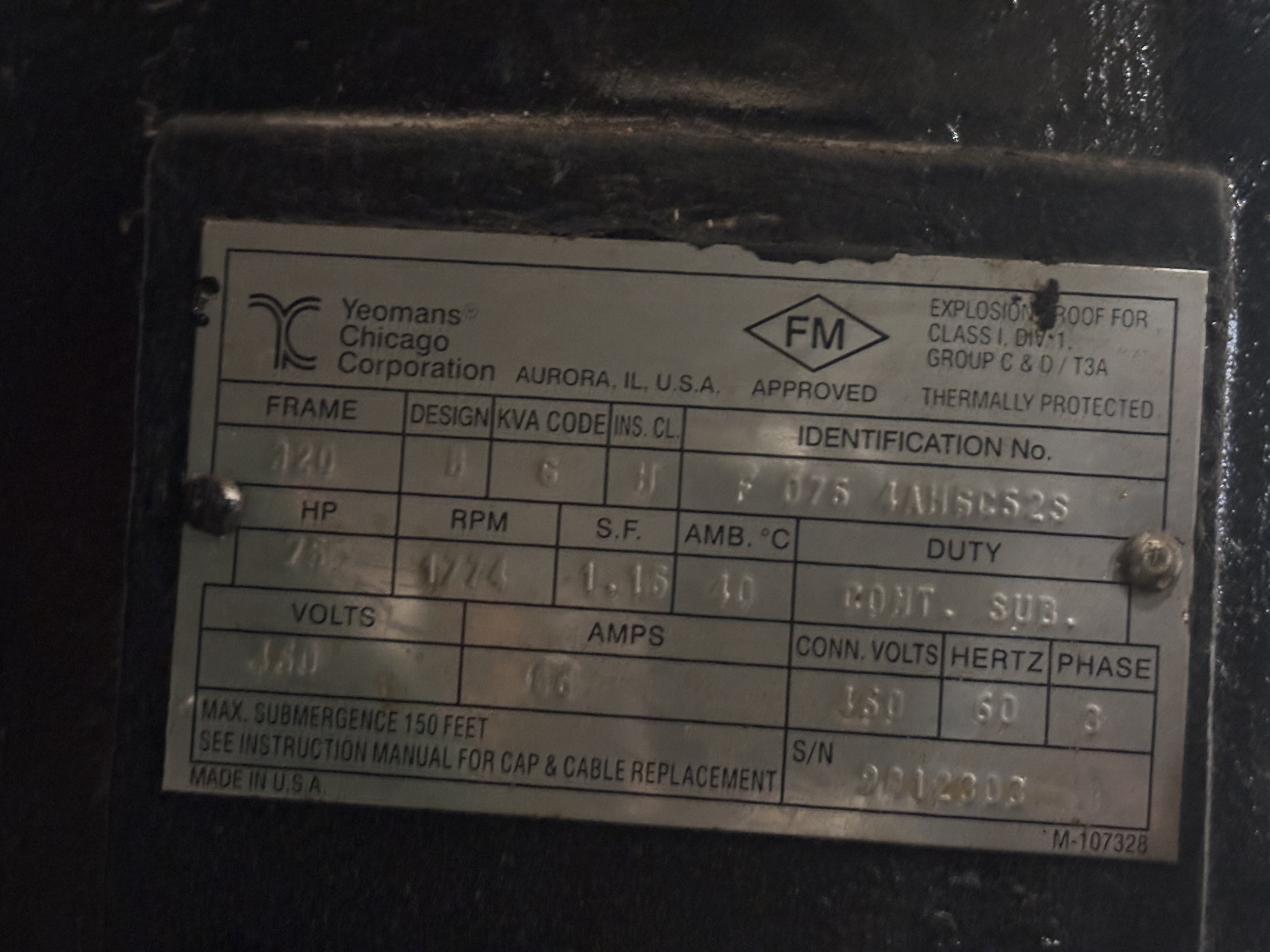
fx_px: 1908
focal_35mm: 52
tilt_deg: +3.0
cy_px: 476
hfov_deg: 36.8
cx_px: 635
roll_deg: -3.4
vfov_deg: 28.0
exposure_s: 1/17
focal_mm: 5.96
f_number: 1.6
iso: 500
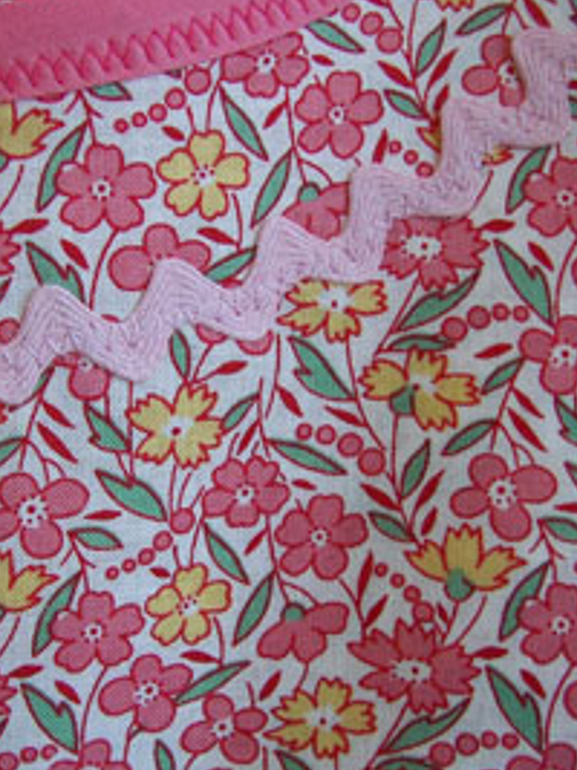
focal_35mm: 54
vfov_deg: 35.5
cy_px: 427
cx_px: 211
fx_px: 1201
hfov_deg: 26.9
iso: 64
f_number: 2.8
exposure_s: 1/30
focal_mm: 6
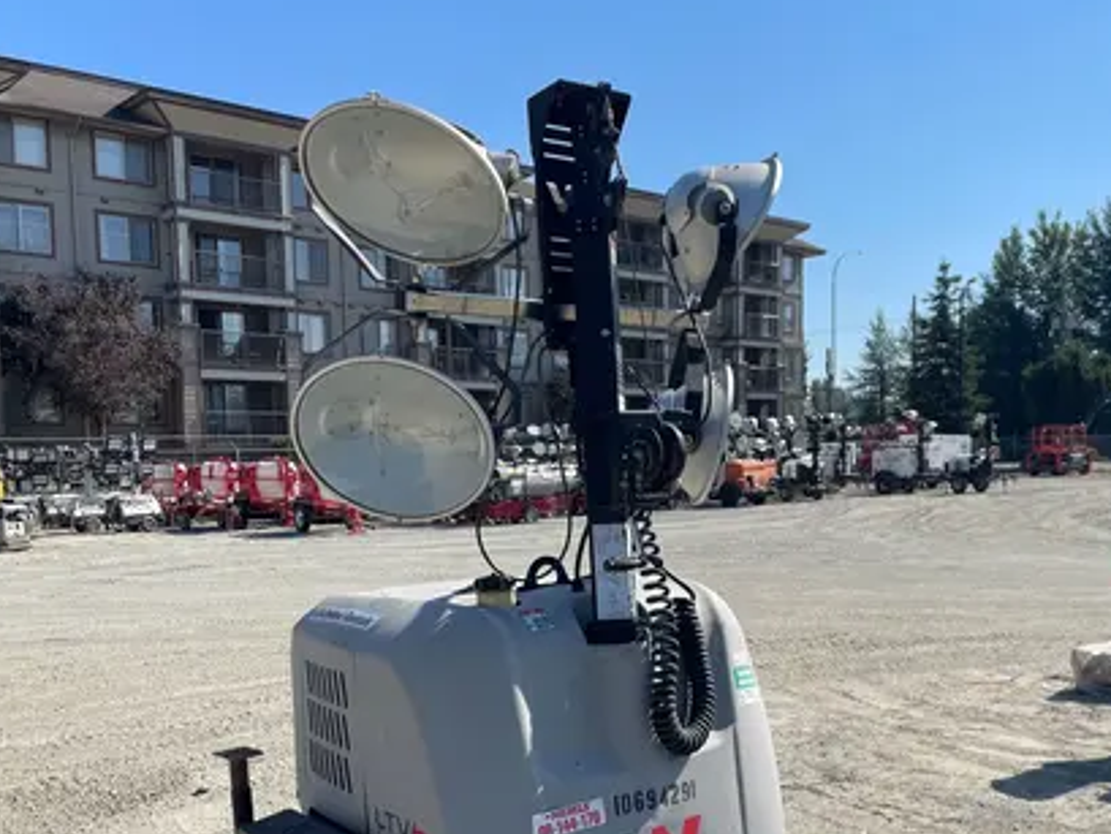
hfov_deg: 52.4
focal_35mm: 35
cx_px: 638
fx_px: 1124
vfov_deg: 40.3
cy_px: 539
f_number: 1.6
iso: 50
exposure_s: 1/4651
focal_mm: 4.2
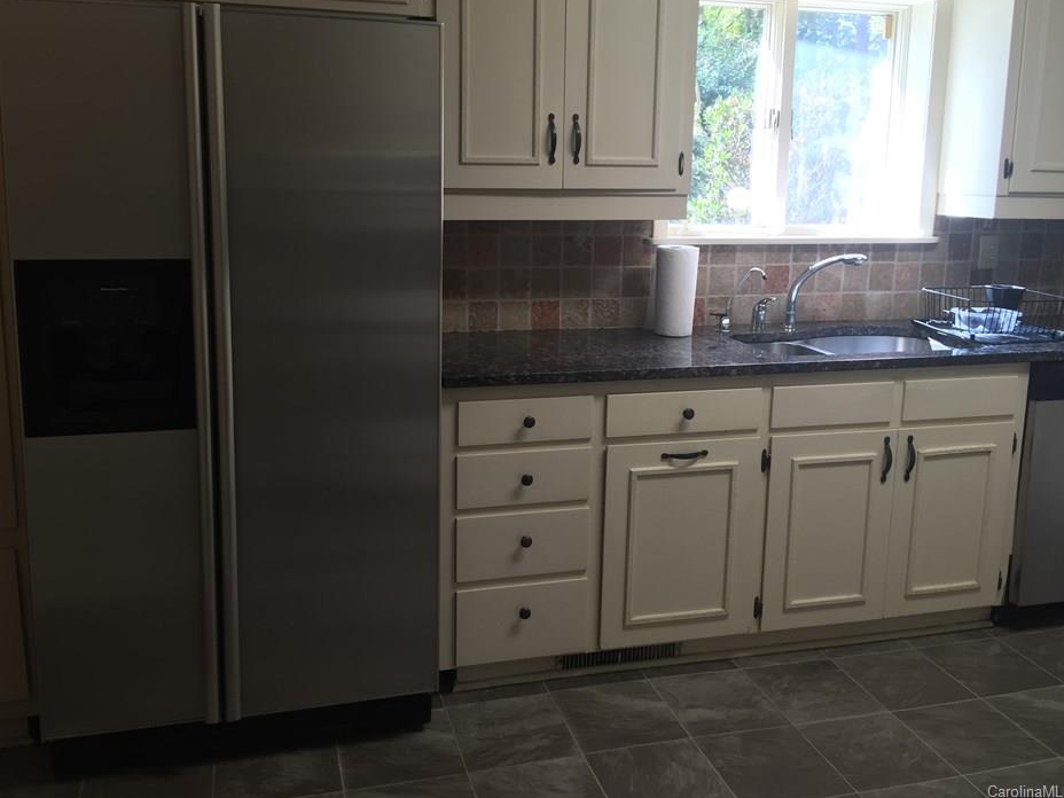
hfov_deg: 56.8
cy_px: 362
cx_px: 532
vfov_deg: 44.1
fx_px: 984
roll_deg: -1.3
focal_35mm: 32
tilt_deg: -11.2
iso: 32
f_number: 2.2
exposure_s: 1/40
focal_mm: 4.15
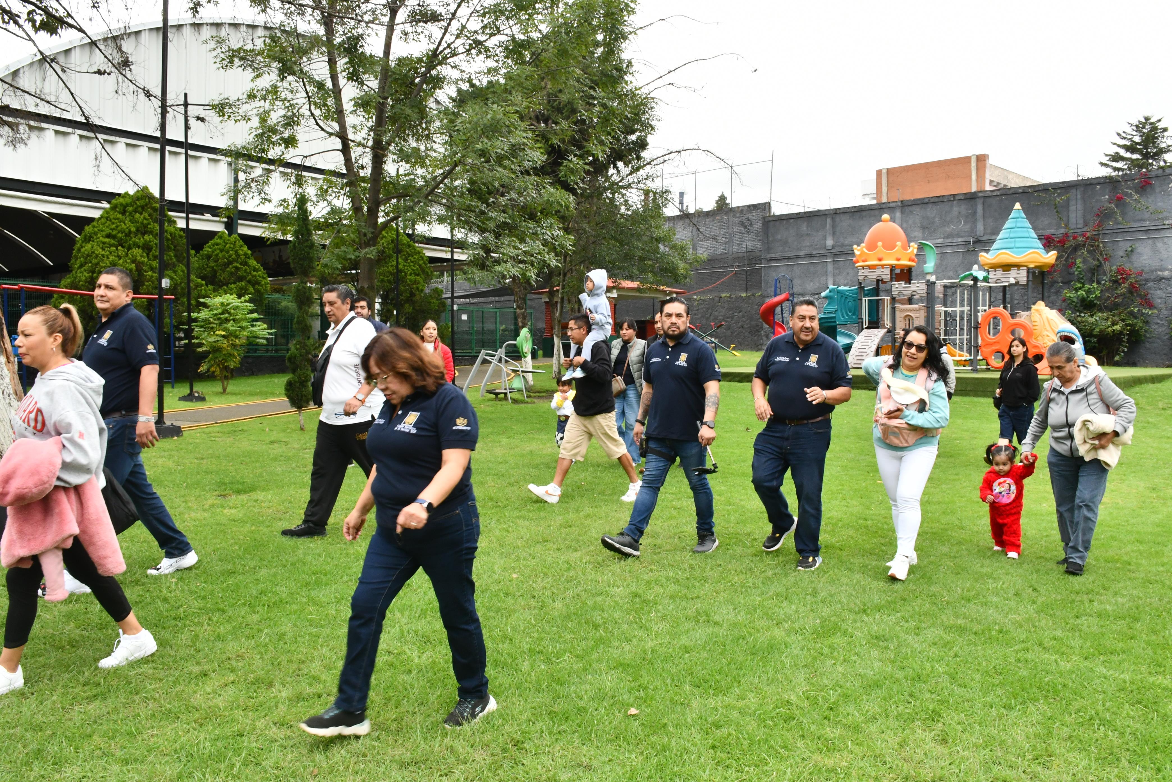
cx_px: 586
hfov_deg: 67.4
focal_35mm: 27
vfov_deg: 47.9
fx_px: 879
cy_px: 391
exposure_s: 1/160
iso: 1250
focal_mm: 18
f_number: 16
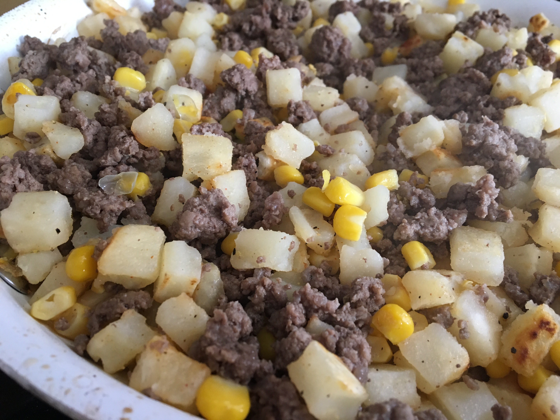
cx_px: 280
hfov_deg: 61.7
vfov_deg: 48.2
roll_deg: -1.8
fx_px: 469
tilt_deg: -43.4
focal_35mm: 29
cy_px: 210
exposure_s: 1/30
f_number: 2.2
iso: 125
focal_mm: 4.15
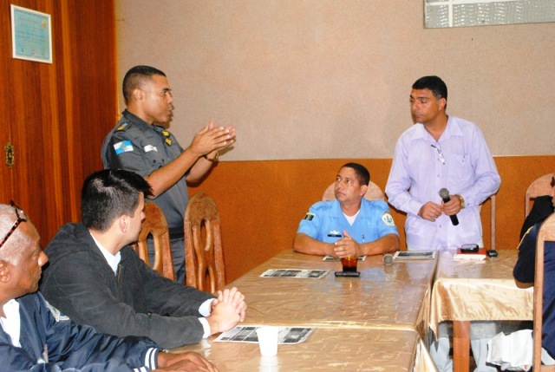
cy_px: 186
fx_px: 741
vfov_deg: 28.2
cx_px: 278
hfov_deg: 41.1
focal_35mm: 48
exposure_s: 1/50
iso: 1600
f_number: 6.3
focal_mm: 32
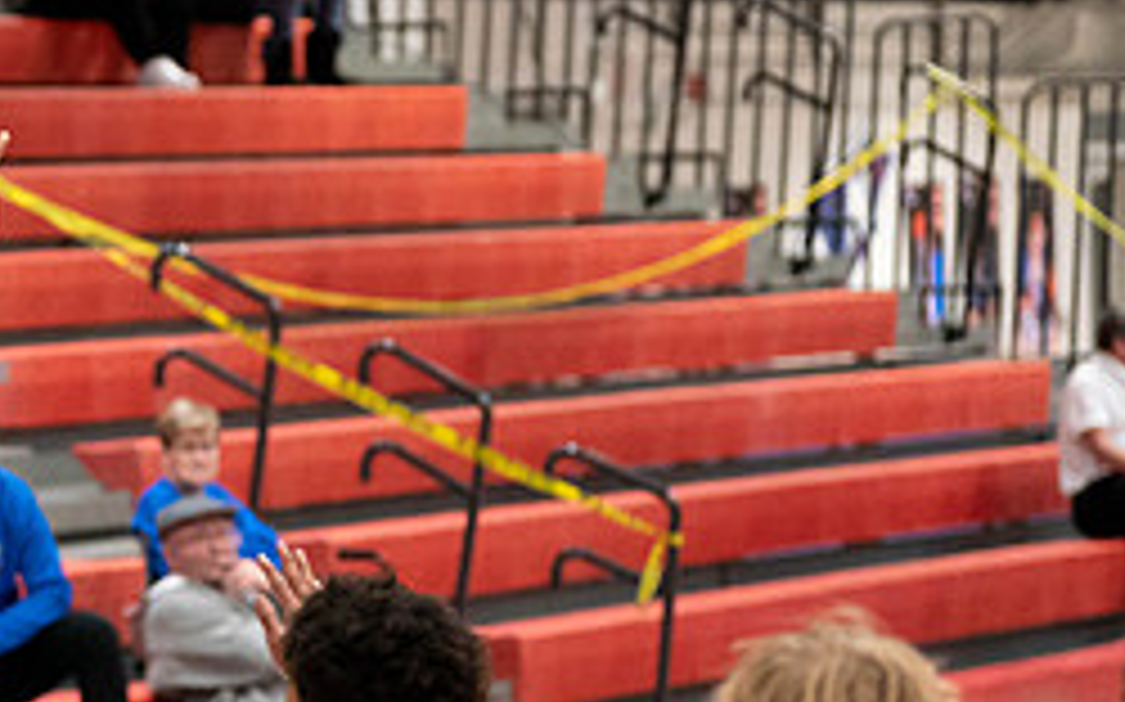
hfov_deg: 7.8
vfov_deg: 4.9
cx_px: -199
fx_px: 8183
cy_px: 497
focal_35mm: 267
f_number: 2.8
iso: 5000
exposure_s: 1/1000
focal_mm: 96
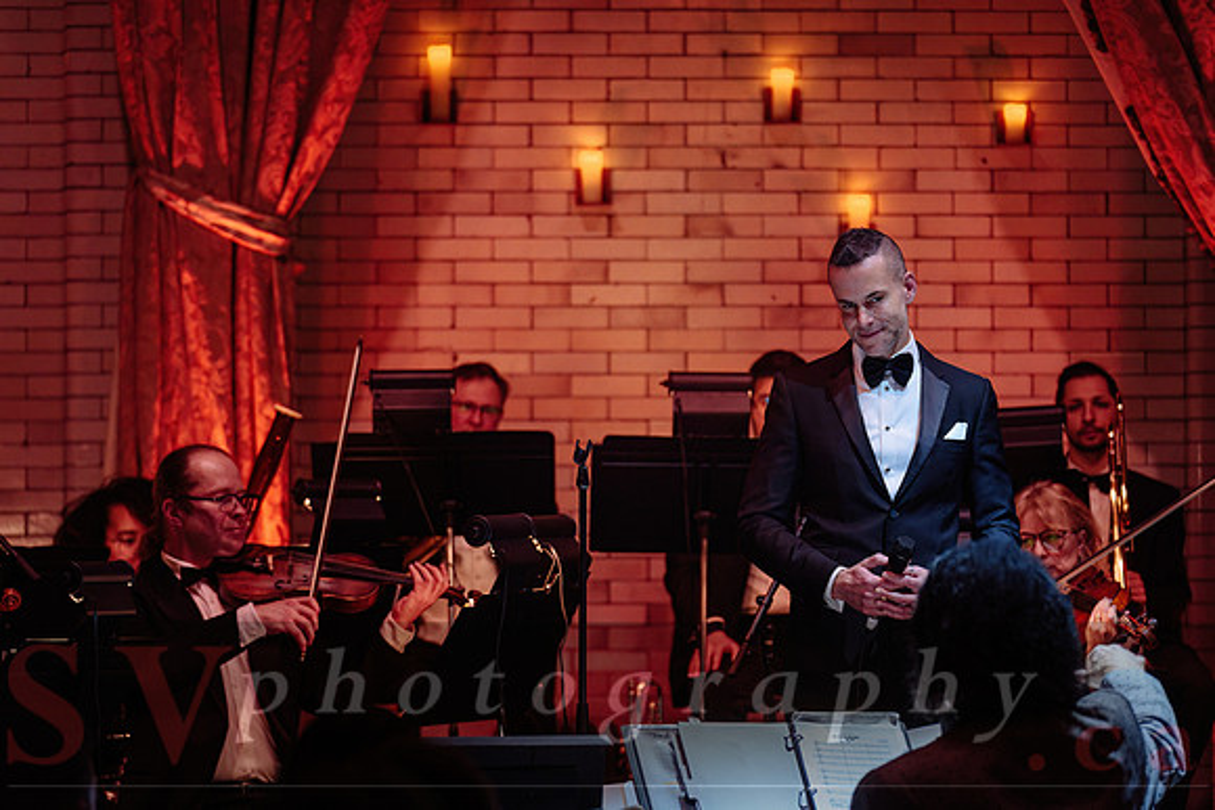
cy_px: 405
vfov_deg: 10.7
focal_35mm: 128
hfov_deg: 16.0
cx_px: 608
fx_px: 4321
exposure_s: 1/80
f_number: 3.5
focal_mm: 128
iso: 2000
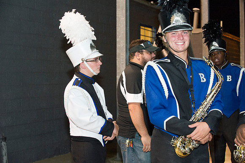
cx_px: 122
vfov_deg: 18.2
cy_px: 82
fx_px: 510
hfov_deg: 27.0
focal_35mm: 75
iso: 4000
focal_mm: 75
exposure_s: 1/125
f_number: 4
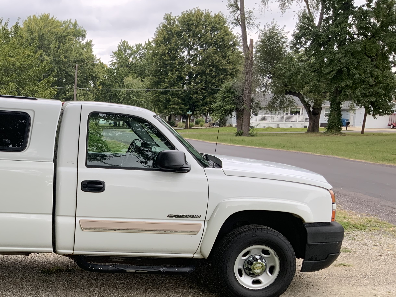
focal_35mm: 48
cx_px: 73
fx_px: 549
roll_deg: +0.5
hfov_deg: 38.0
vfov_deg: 29.7
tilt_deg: -10.5
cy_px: 226
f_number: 1.8
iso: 20
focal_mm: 3
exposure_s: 1/122
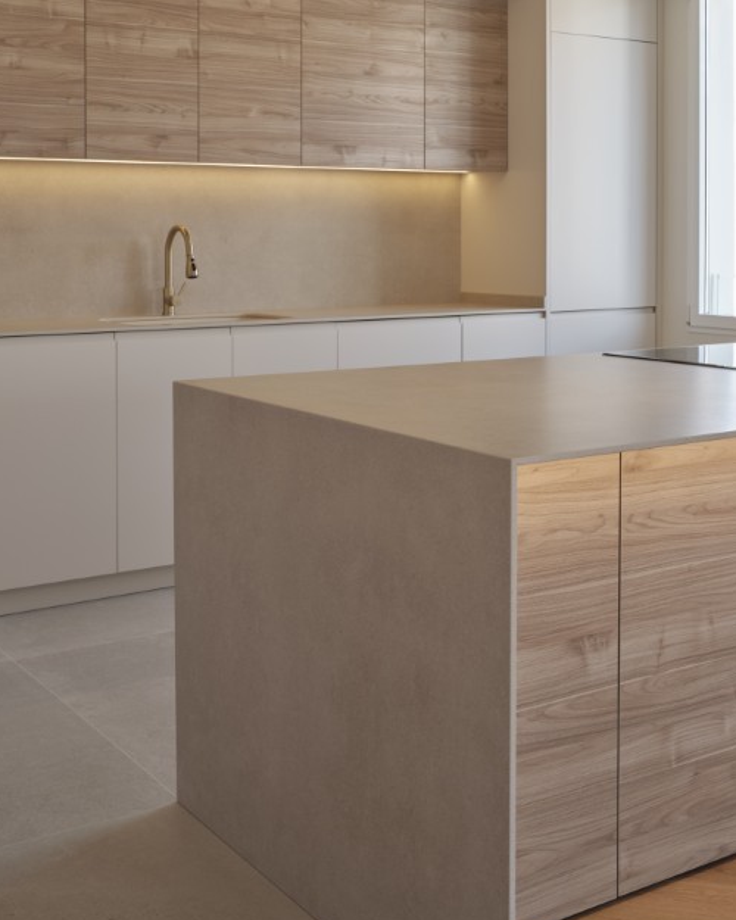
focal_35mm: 48
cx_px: 415
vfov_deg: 38.7
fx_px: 1307
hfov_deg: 31.4
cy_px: 397
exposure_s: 1/20
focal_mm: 50
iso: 400
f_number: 11
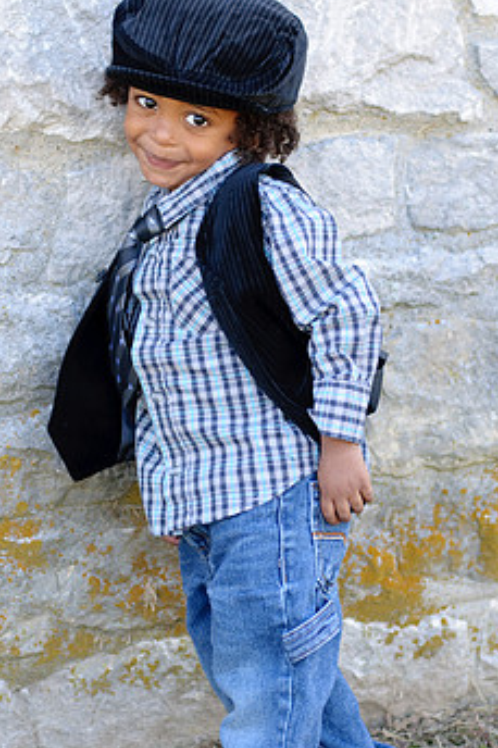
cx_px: 201
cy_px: 385
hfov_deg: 13.9
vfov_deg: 20.8
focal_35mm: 98
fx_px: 2035
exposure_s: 1/320
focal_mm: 50
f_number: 2.5
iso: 200
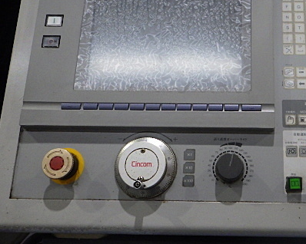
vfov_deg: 34.0
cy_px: 101
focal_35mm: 44
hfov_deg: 41.1
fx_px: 398
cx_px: 221
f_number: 3.5
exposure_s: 1/45
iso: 800
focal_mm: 5
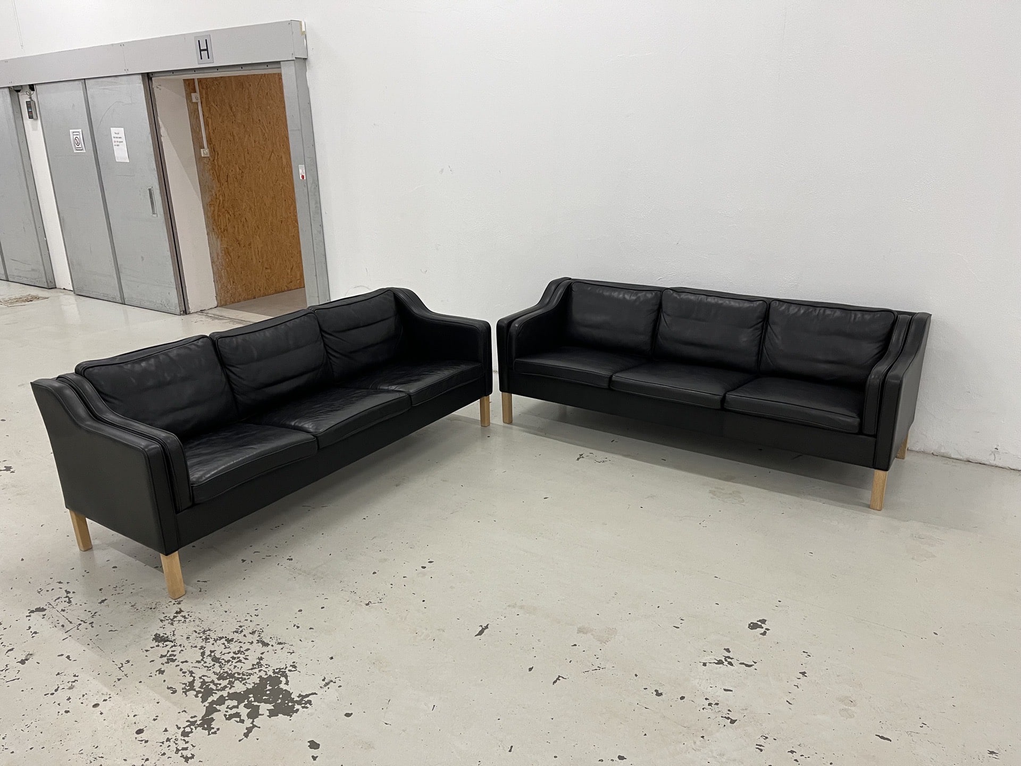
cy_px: 383
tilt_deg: -18.7
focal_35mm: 26
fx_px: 767
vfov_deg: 53.1
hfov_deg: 67.3
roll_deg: +1.0
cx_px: 510
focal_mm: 5.1
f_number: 1.6
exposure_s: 1/50
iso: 160
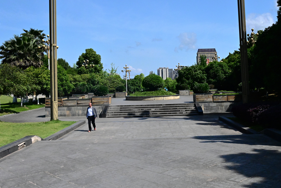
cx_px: 148
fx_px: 297
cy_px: 67
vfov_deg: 34.8
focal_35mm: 38
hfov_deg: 50.7
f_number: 10
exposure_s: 1/8000
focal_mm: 29
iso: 5600
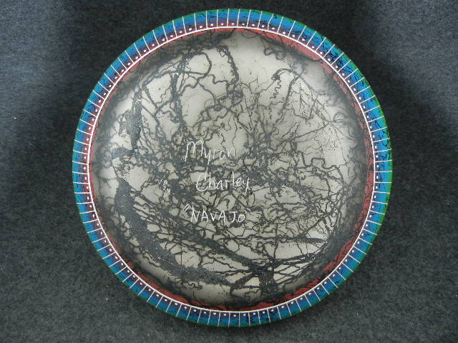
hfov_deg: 54.0
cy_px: 172
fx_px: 450
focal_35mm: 34
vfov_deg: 41.8
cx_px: 229
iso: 400
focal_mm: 6.2
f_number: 3.6
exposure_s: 1/21.1
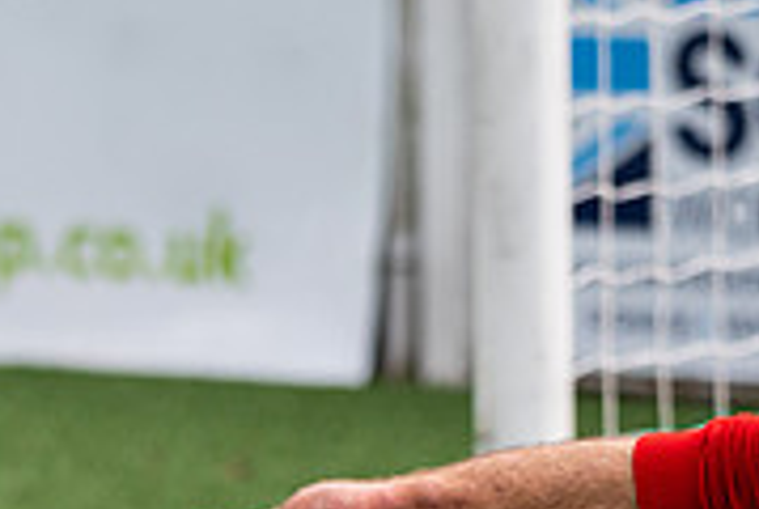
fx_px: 12016
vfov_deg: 2.4
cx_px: -104
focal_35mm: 569
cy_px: 818
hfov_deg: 3.6
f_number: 2.2
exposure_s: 1/5000
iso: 200
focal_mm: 135
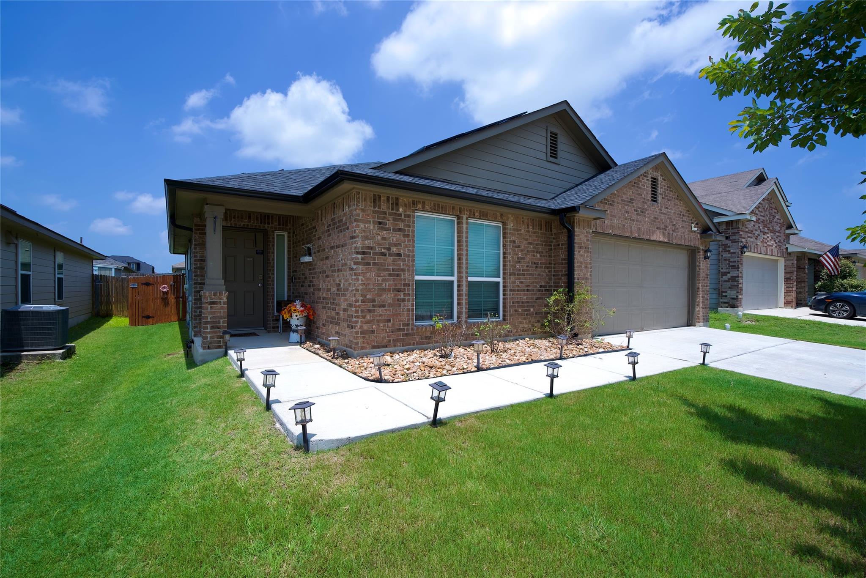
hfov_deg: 96.7
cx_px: 433
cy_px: 289
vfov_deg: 73.8
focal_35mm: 16
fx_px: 385
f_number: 6.3
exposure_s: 1/400
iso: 64
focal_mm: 16
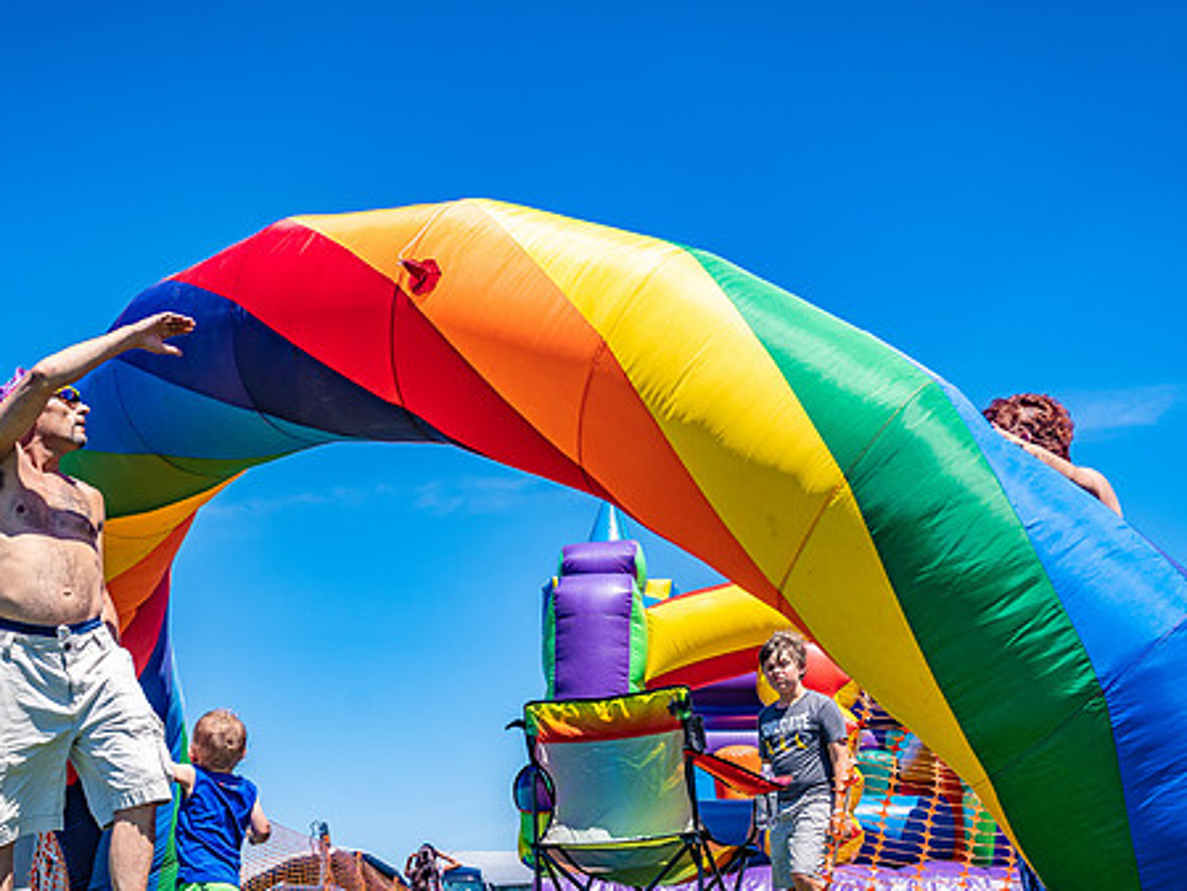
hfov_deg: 41.2
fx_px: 1578
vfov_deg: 31.5
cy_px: 493
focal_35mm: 46
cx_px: 523
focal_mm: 37
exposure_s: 1/1000
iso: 100
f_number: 5
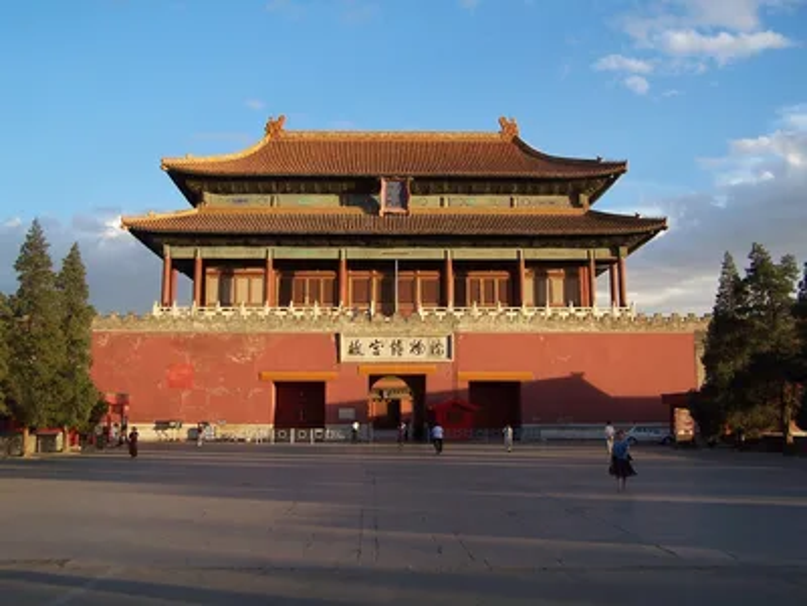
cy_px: 303
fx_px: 886
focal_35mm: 38
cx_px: 404
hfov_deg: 49.0
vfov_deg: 37.7
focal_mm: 6.3
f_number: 2.8
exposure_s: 1/250
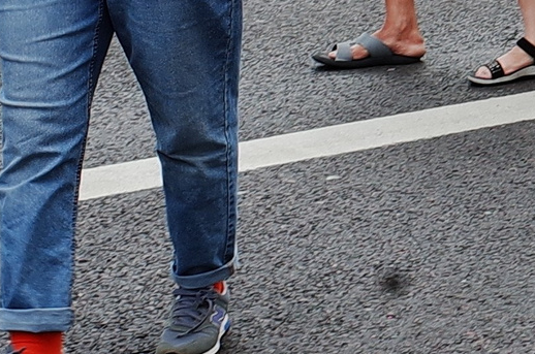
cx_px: 1027
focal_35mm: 173
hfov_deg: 11.0
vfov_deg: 7.7
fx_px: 2565
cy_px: -198
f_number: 5
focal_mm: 18.3
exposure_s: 1/100
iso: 100
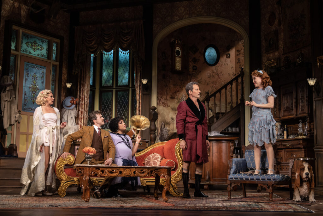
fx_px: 413
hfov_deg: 42.7
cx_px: 162
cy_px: 108
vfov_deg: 29.3
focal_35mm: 46
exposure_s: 1/320
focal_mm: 31
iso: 320
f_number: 4.5
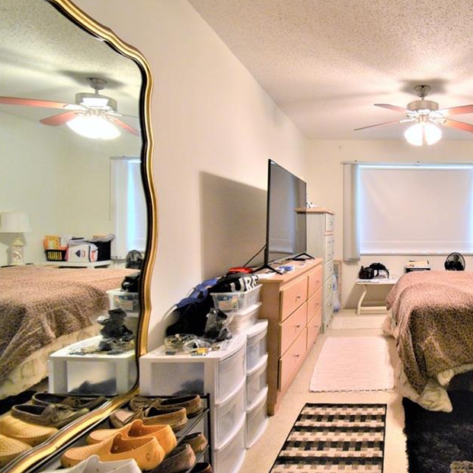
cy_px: 229
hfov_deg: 64.9
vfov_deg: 72.1
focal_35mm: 21
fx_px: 325
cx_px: 387
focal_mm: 10
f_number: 6.3
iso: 1600
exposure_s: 1/15
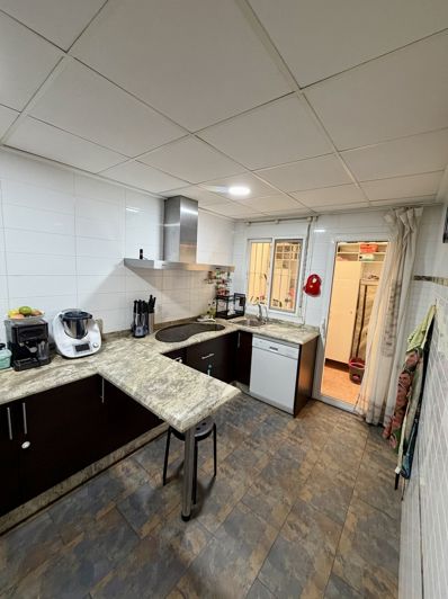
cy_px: 300
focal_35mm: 14
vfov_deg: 102.1
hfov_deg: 85.6
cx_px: 224
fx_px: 242
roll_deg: -3.5
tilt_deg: -8.2
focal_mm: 2.22
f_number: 2.2
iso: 250
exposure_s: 1/50
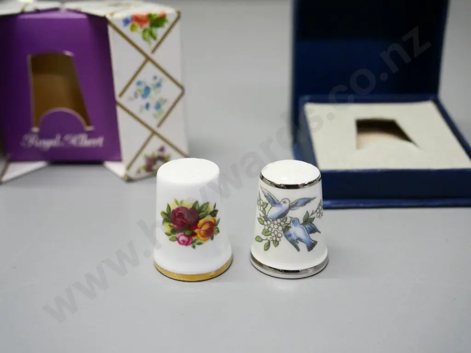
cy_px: 176
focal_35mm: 40
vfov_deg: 36.0
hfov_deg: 46.8
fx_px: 544
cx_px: 236
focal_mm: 20
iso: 3200
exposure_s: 1/200
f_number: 5
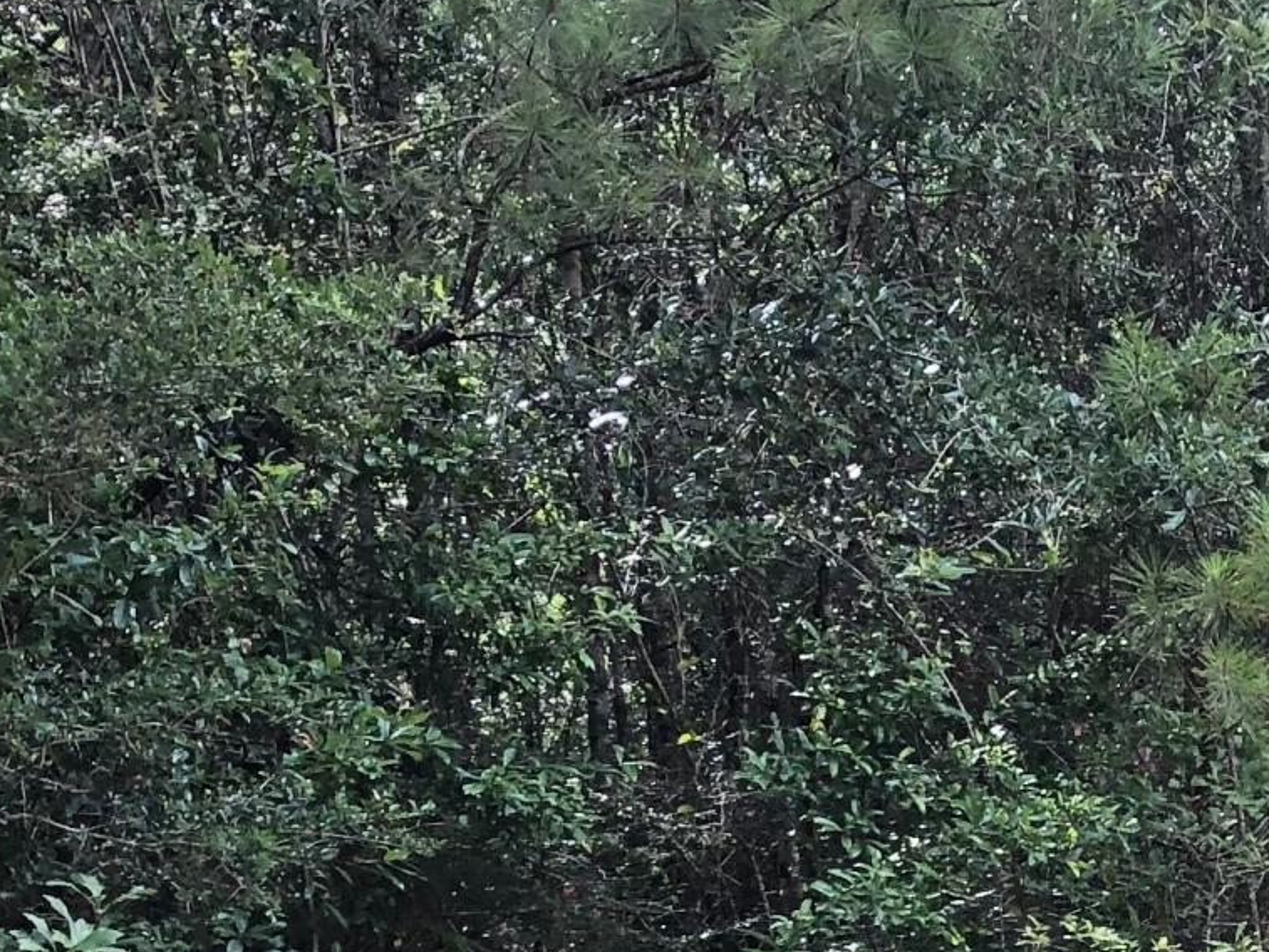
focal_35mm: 111
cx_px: 1856
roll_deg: +6.0
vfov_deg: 12.7
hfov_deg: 16.3
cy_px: 1408
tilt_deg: +0.6
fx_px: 4070
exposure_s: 1/127
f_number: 1.8
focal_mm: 3.99
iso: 20
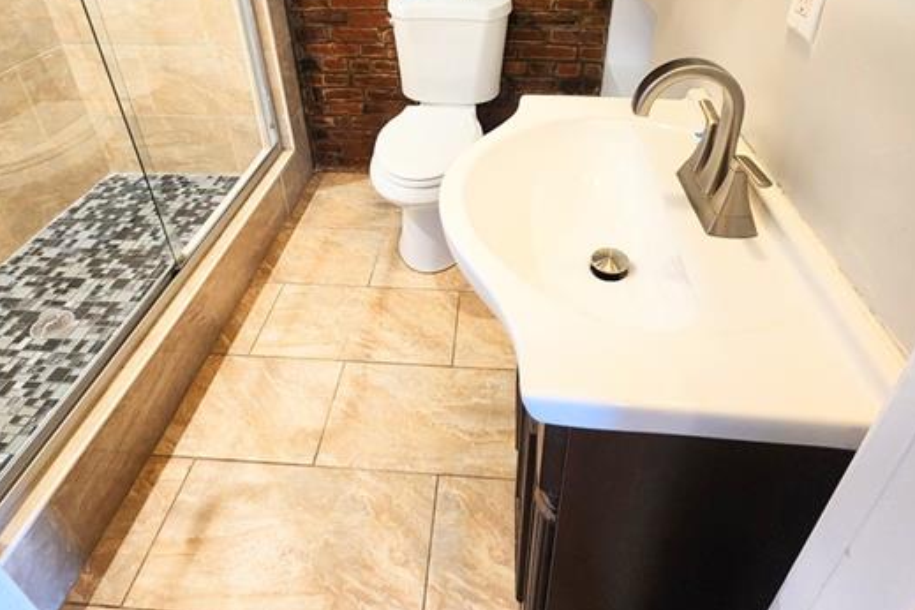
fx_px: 508
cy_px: 143
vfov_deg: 58.3
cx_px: 446
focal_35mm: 20
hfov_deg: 84.0
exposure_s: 1/60
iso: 400
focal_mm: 2.2
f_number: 2.2
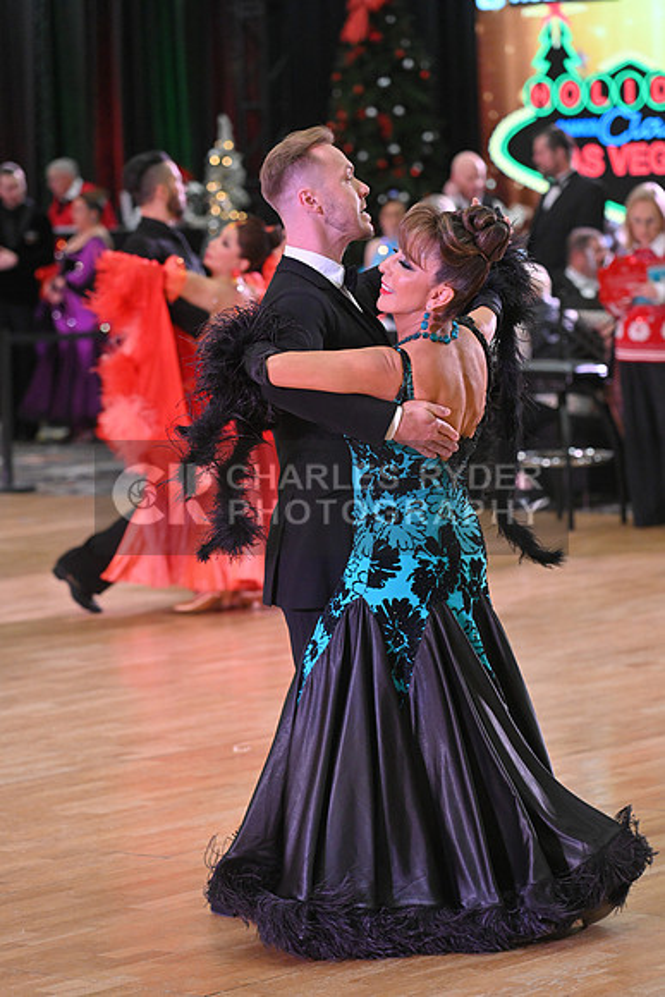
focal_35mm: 130
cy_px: 498
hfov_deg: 10.6
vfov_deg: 15.8
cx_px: 332
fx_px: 3600
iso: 3200
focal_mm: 130
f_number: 5
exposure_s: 1/400
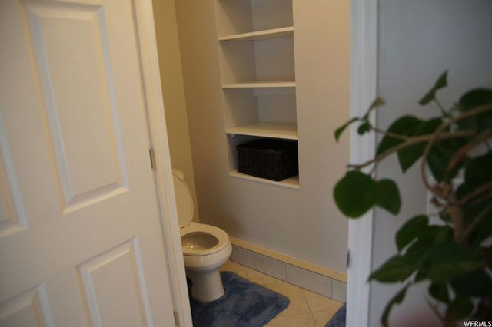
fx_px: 348
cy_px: 164
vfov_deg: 50.4
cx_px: 246
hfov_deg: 70.5
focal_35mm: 26
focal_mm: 17
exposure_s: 1/30
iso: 160
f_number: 2.8
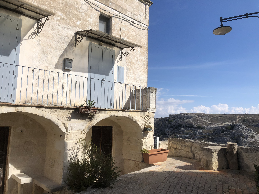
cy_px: 97
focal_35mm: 28
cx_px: 130
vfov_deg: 49.7
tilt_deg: +7.0
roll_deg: -0.6
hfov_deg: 63.4
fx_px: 209
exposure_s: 1/3690
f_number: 1.8
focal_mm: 4
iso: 20
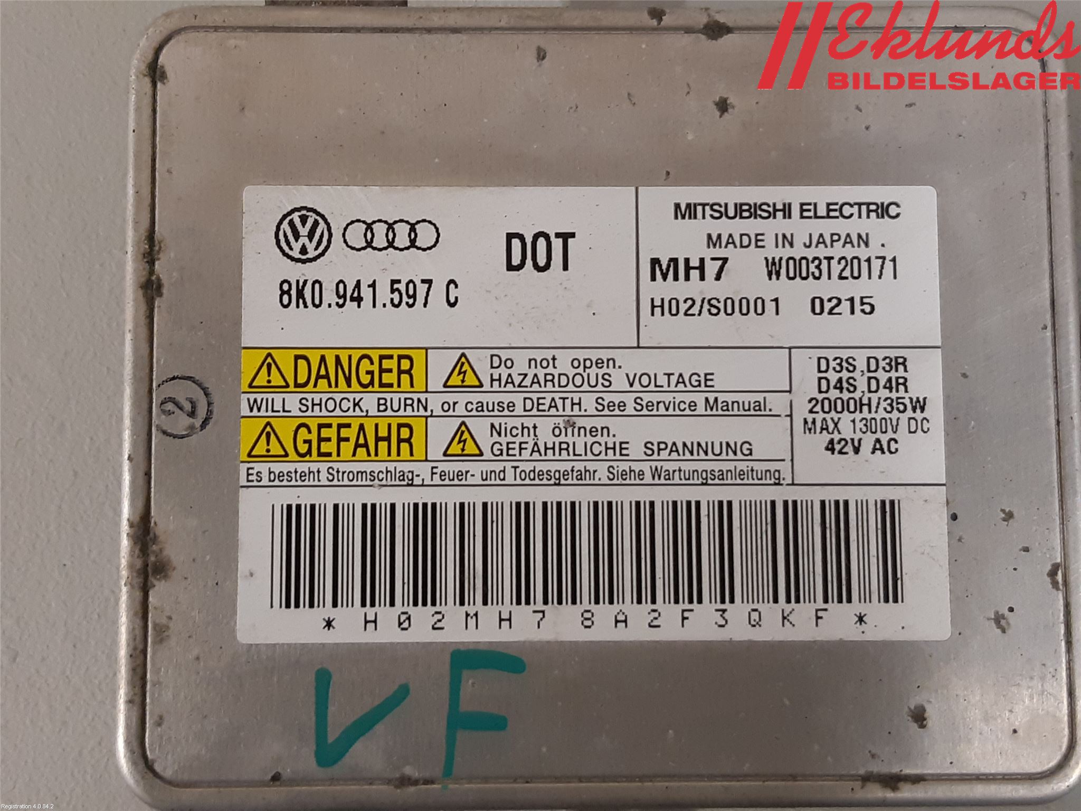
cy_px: 406
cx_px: 540
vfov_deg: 53.1
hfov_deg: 67.3
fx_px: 812
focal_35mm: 26
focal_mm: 3.93
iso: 200
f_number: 1.7
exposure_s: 1/50
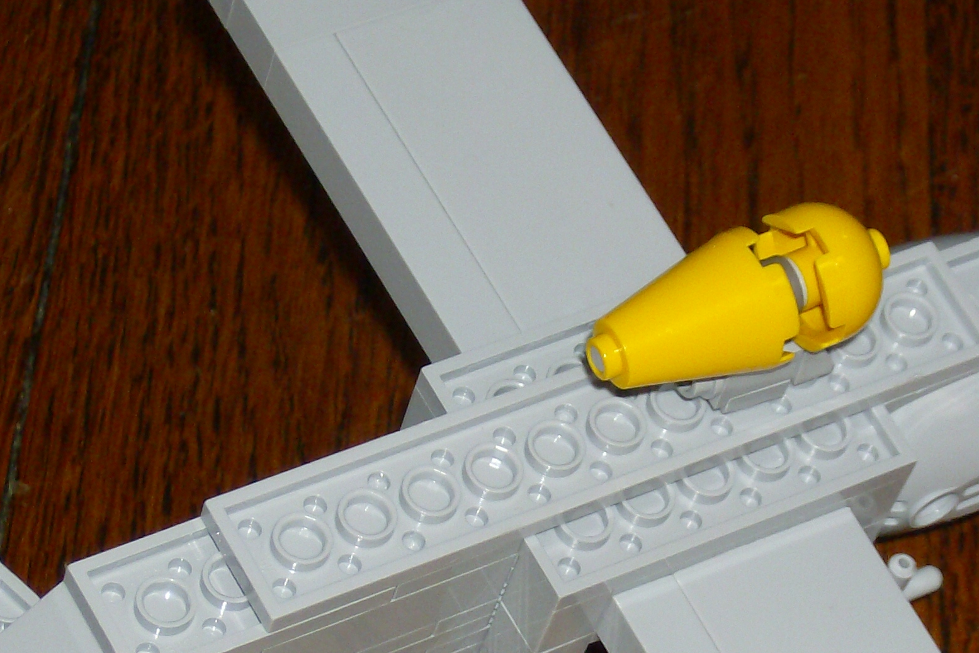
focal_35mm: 173
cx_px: 718
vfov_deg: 7.9
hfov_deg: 11.9
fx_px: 4705
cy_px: 511
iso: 200
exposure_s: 1/101
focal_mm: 14.1
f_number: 4.2
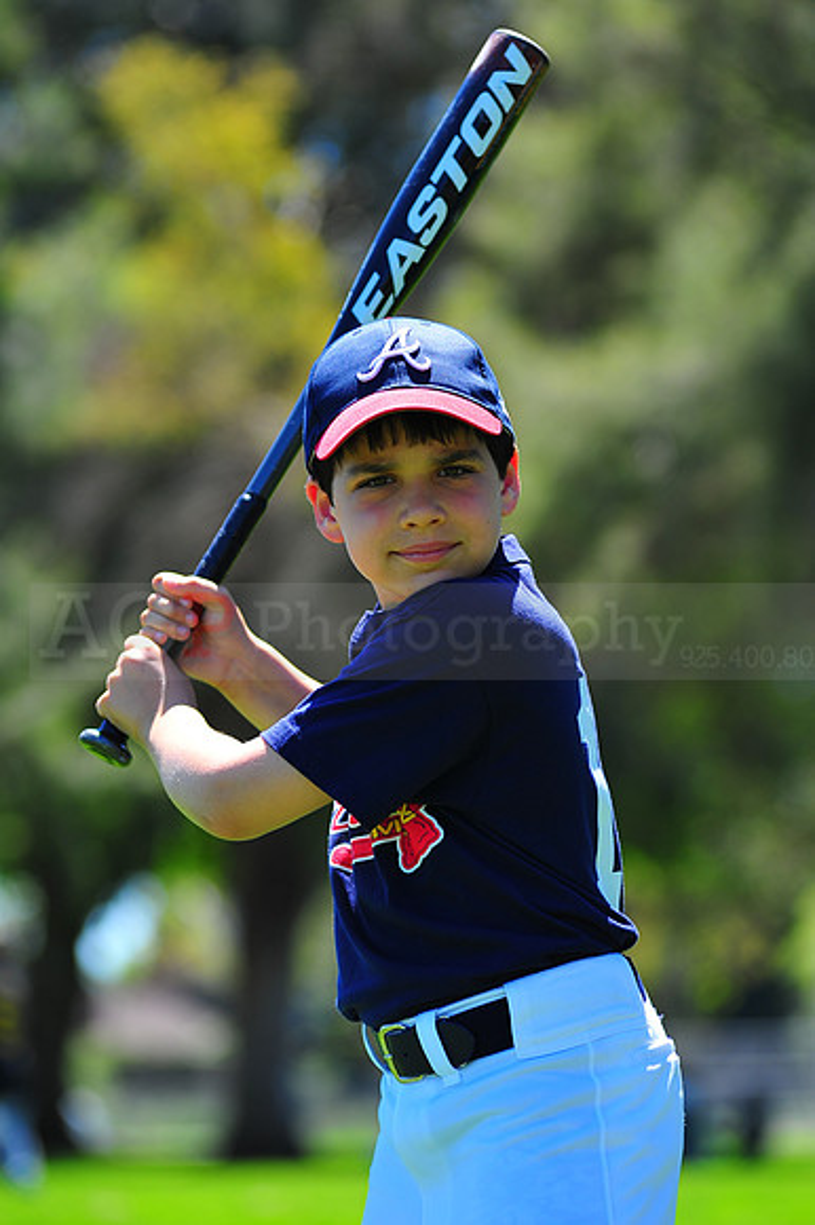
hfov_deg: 7.6
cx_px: 408
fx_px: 6119
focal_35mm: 180
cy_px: 612
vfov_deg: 11.4
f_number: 5
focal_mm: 180
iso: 200
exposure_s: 1/500
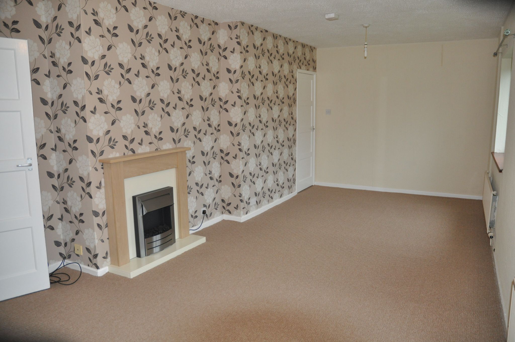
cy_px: 171
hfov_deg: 67.4
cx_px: 258
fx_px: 386
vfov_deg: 47.8
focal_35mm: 27
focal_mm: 18
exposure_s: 1/60
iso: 800
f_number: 3.5
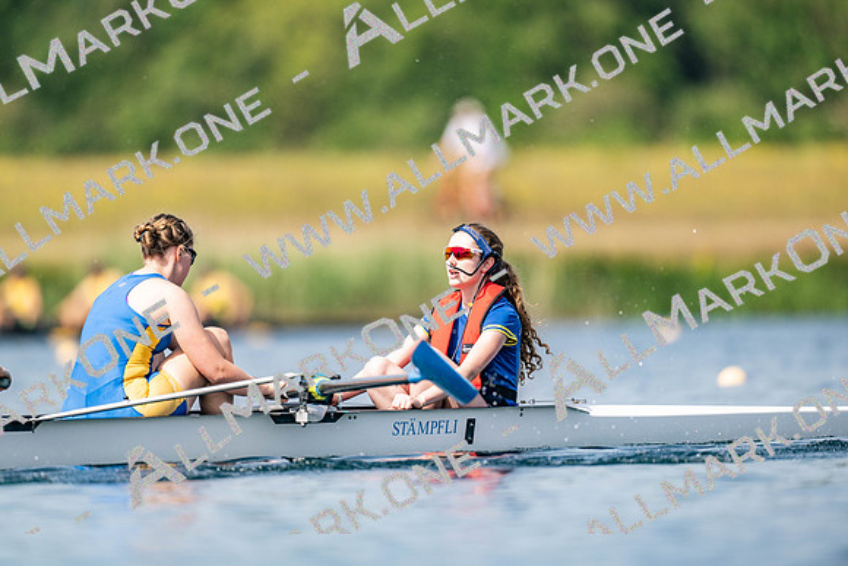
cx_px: 424
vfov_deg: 2.3
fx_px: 14136
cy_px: 283
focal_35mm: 600
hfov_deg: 3.4
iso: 160
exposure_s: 1/2500
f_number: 4
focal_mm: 600
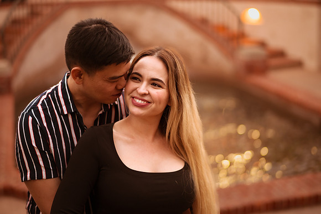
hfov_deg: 34.5
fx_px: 517
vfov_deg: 23.4
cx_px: 160
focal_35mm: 58
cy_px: 107
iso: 1250
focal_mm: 58
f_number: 1.4
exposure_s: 1/500
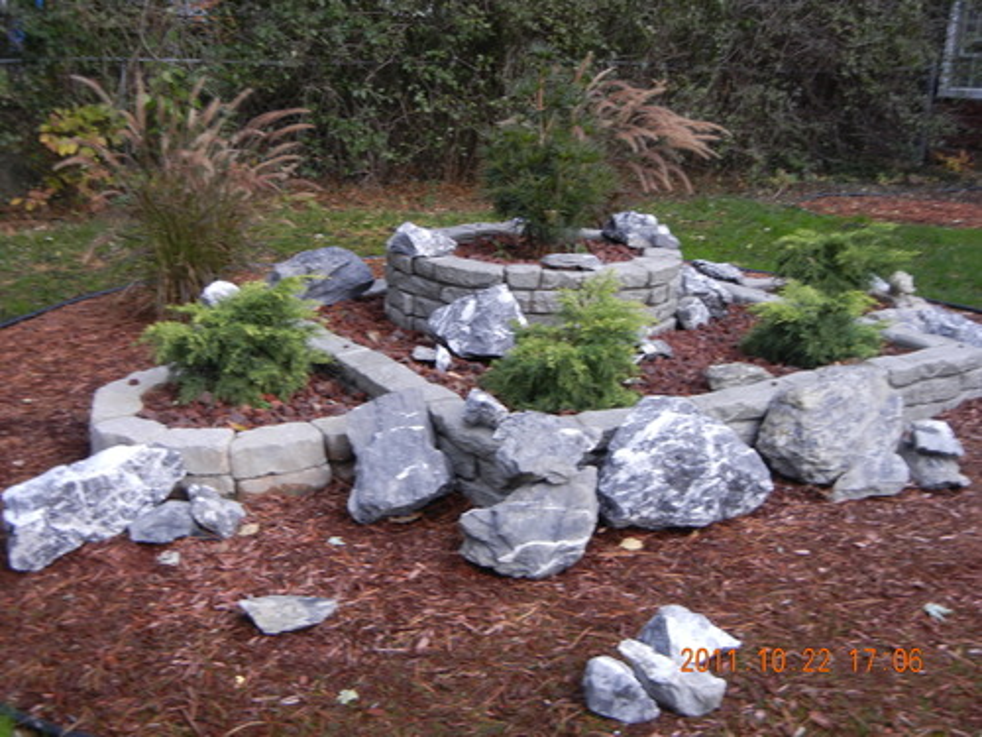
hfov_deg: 47.9
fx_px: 1106
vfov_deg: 36.8
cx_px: 491
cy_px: 368
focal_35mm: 39
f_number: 3.7
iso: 160
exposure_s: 1/36
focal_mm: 7.1
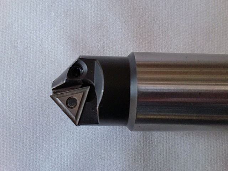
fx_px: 231
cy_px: 86
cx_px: 114
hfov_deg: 52.6
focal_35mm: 35
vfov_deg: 40.7
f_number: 3.1
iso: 200
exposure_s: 1/60
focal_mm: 6.3
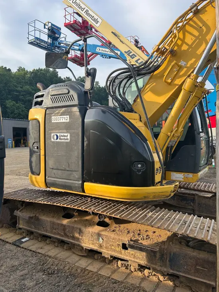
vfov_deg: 67.3
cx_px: 110
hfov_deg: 53.1
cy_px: 146
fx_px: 219
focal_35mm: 26
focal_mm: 5.7
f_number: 1.5
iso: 50
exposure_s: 1/909
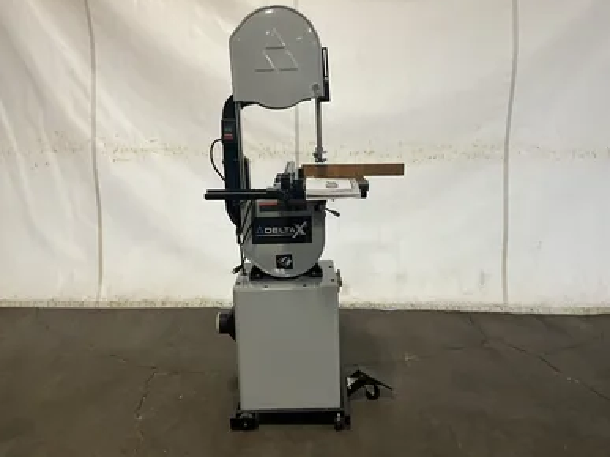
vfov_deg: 46.8
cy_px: 222
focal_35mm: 30
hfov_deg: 60.0
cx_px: 309
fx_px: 528
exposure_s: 1/60
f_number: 1.8
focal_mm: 3
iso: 160
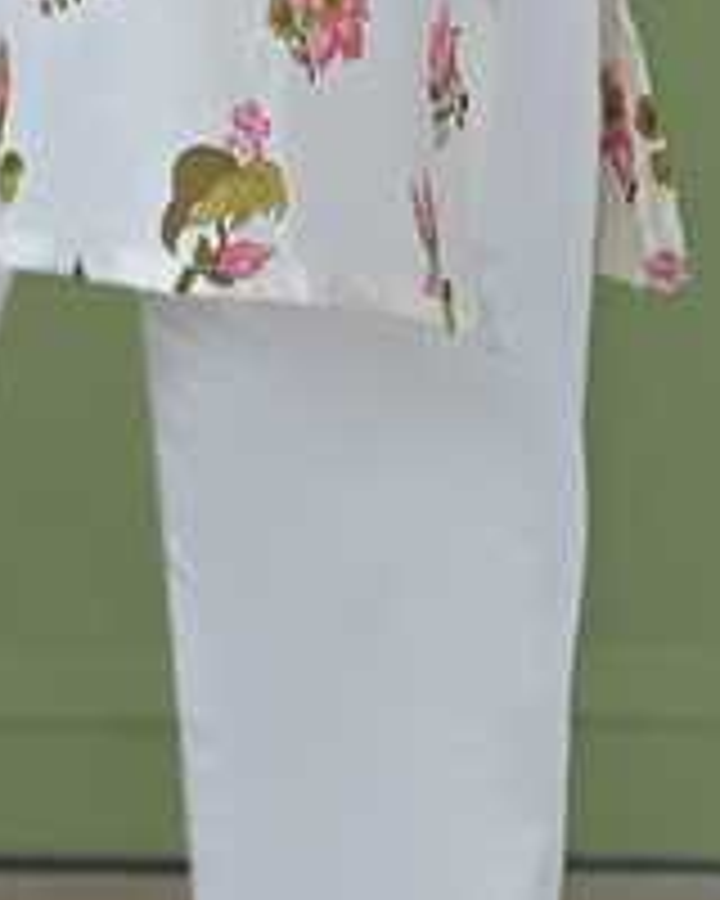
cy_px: 952
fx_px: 4209
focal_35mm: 158
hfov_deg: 9.7
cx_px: 50
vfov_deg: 12.0
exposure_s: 1/160
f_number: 3.5
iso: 640
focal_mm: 64
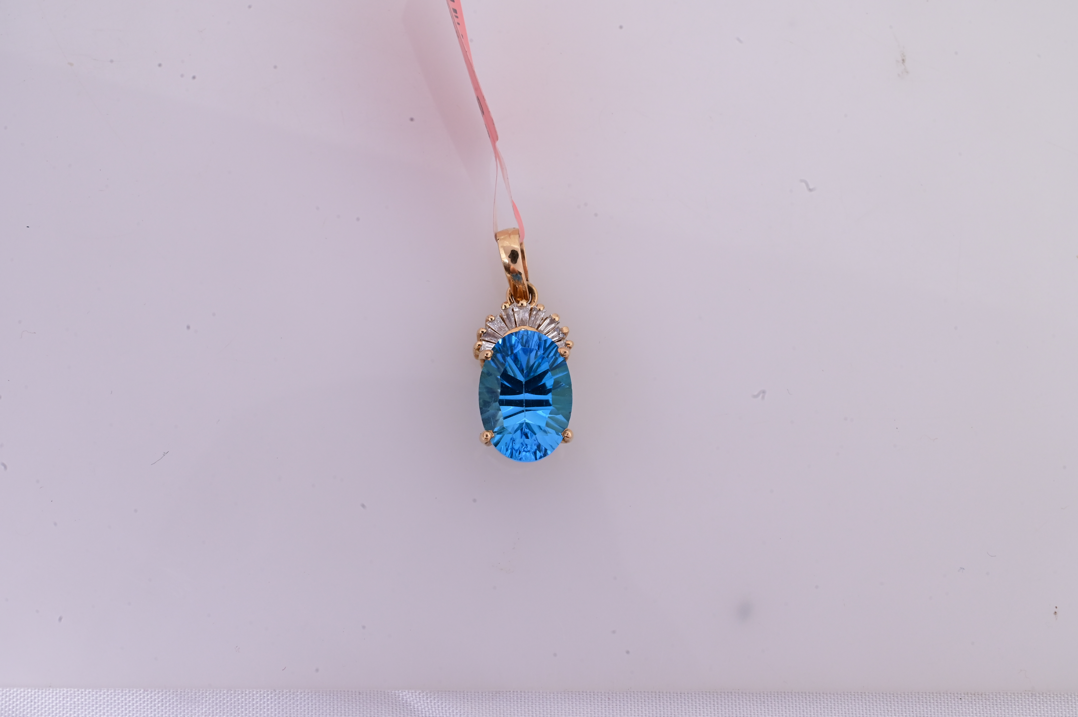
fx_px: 2095
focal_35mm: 70
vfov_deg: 19.4
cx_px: 539
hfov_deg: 28.9
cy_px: 358
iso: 1250
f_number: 20
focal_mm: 70
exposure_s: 1/80
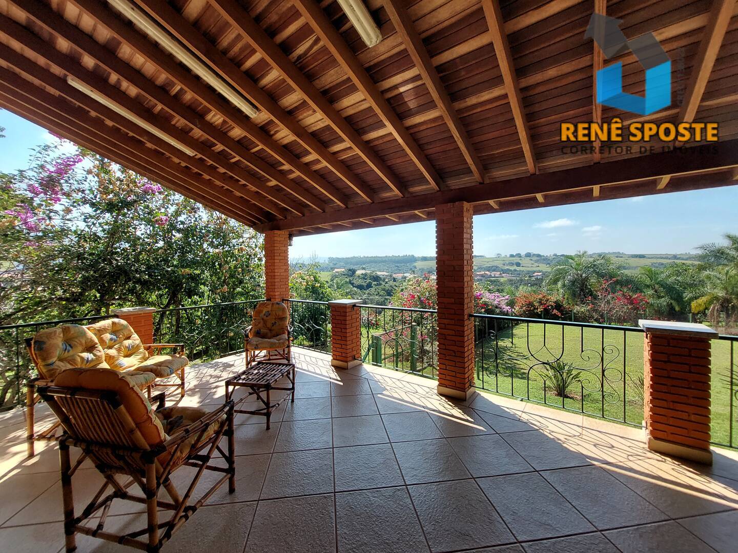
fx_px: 277
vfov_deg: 89.9
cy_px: 276
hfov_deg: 106.2
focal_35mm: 13
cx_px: 369
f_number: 2.2
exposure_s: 1/490
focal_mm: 1.74
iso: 40
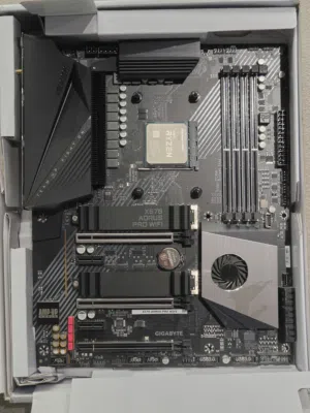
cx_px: 155
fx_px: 824
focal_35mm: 69
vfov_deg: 28.2
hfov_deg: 21.3
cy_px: 206
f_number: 2.4
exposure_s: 1/33.3
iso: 400
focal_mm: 7
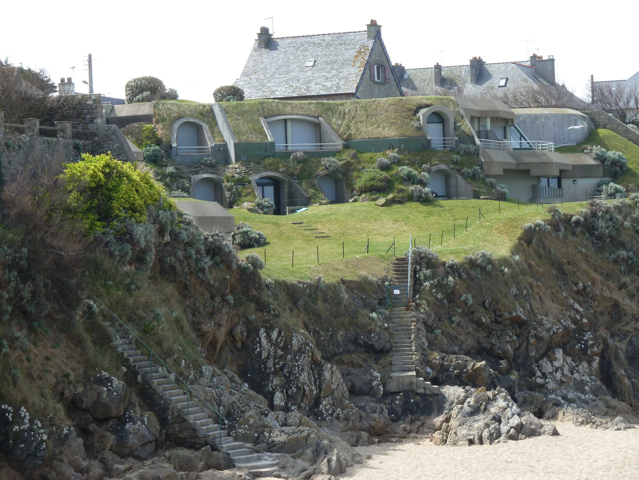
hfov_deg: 16.6
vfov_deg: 12.5
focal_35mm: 119
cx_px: 320
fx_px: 2197
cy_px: 240
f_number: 4.4
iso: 80
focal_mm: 19.5
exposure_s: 1/200
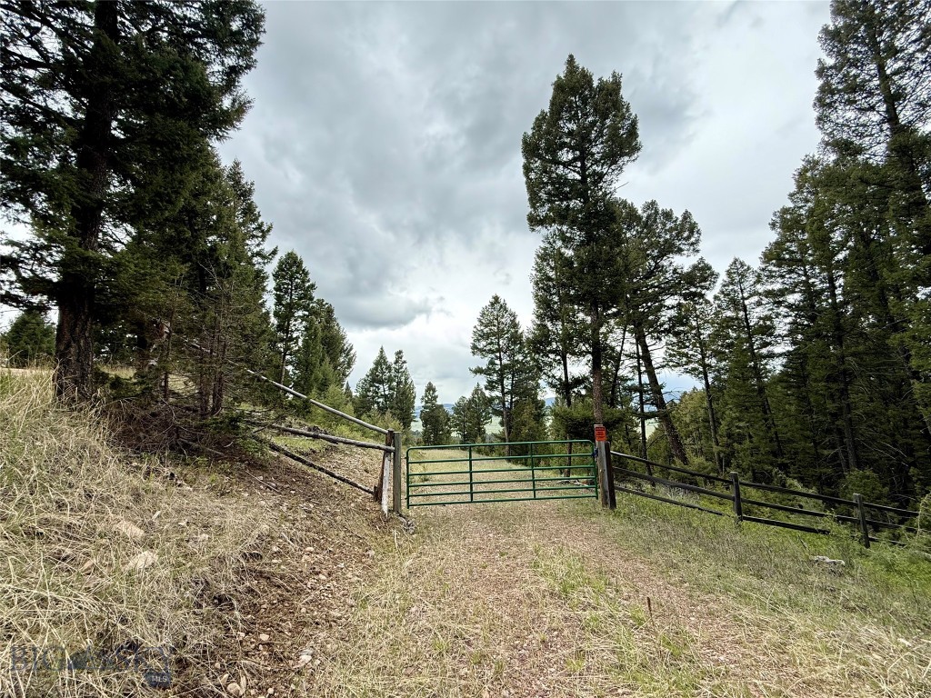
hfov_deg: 102.1
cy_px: 349
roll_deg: +2.0
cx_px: 466
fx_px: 377
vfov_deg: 85.7
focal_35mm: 14
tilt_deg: +10.3
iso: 64
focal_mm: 2.22
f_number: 2.2
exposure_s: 1/400
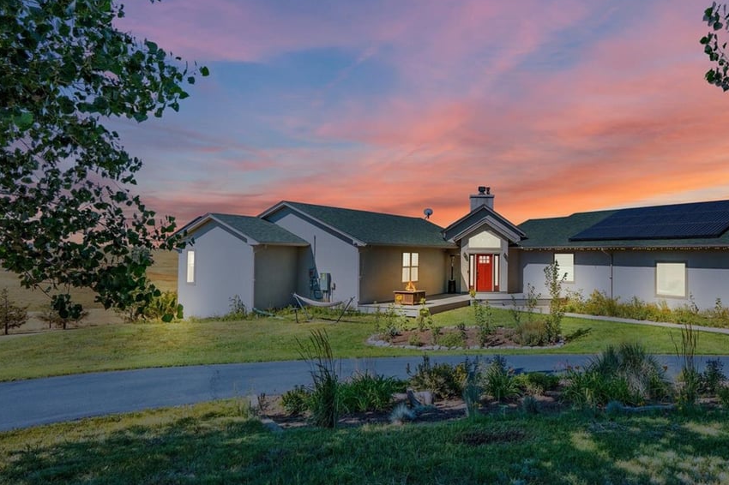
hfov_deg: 71.2
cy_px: 239
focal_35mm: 24
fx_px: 486
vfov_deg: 53.1
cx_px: 496
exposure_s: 1/2500
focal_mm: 17
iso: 640
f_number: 7.1
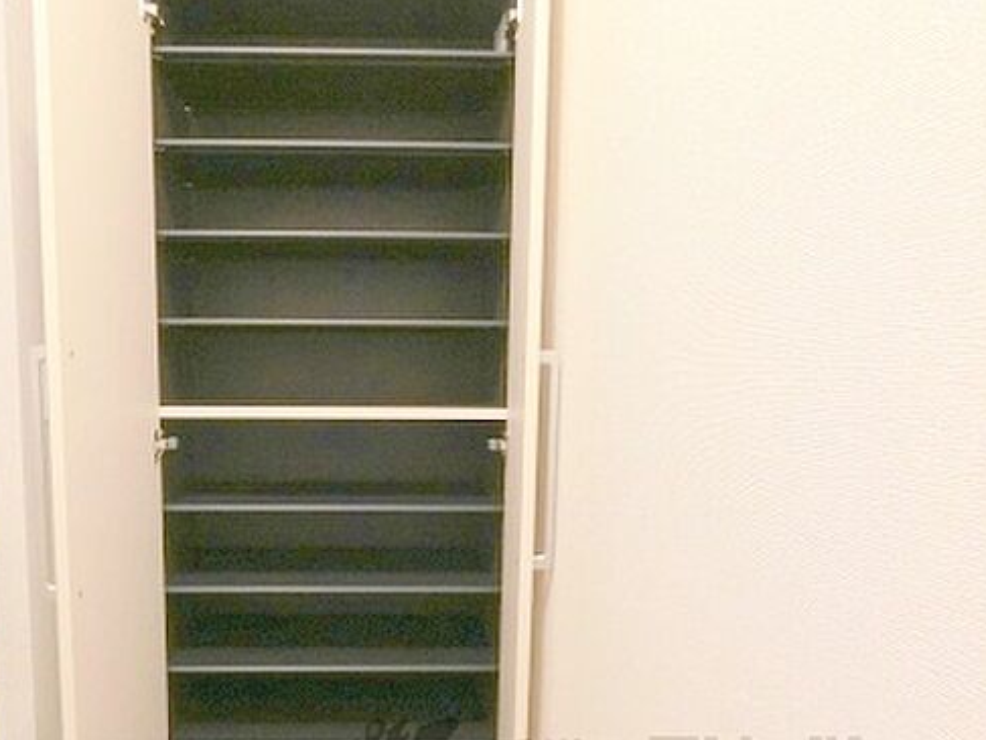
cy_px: 452
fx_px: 712
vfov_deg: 54.4
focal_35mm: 25
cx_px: 363
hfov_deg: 68.2
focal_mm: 4.06
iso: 1600
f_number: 6.9
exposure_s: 1/13
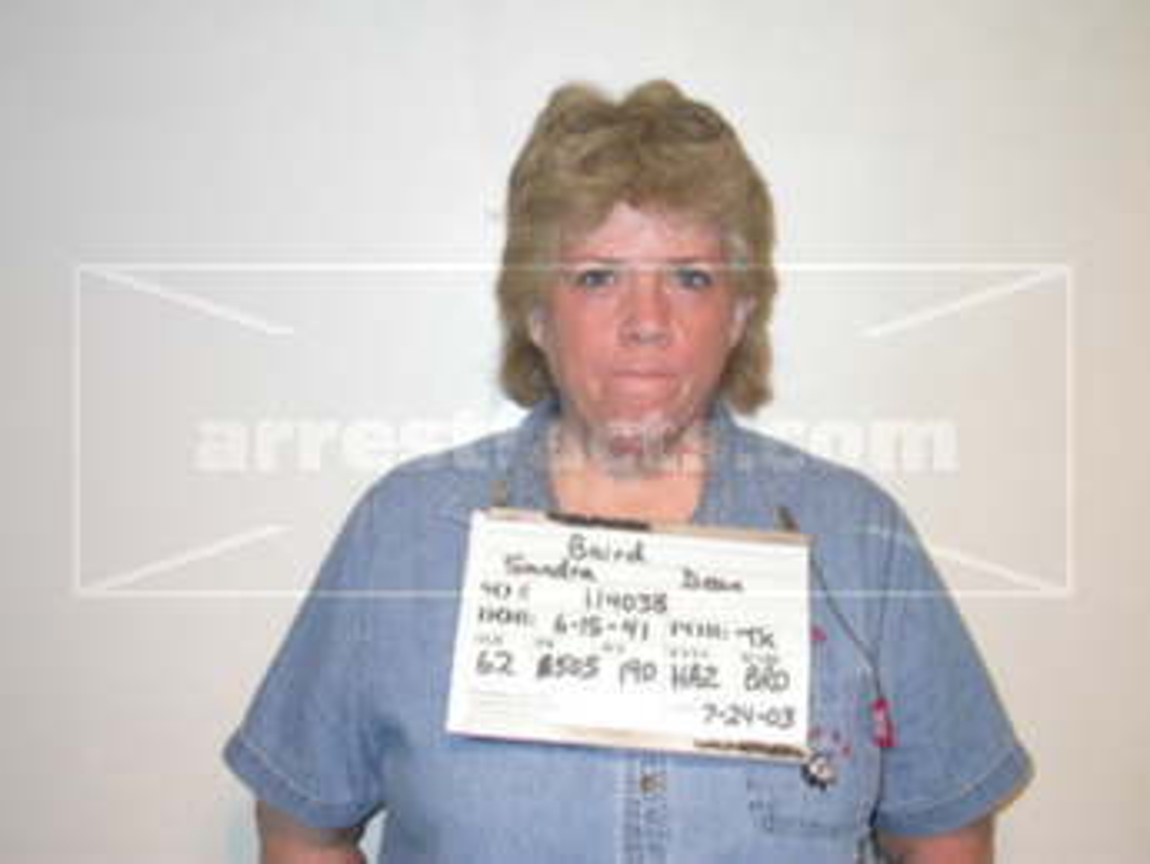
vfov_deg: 27.5
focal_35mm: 53
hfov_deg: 36.2
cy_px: 432
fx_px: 1761
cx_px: 575
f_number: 2.9
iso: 100
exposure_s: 1/60.3
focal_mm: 11.1
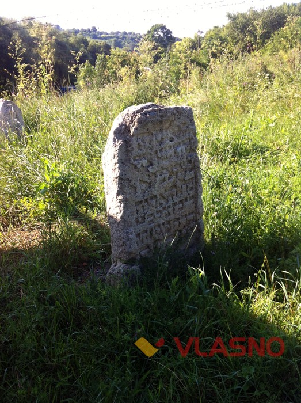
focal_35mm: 35
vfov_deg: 52.7
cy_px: 202
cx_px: 150
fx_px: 407
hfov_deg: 40.6
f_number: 2.8
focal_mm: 3.85
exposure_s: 1/359
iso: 80
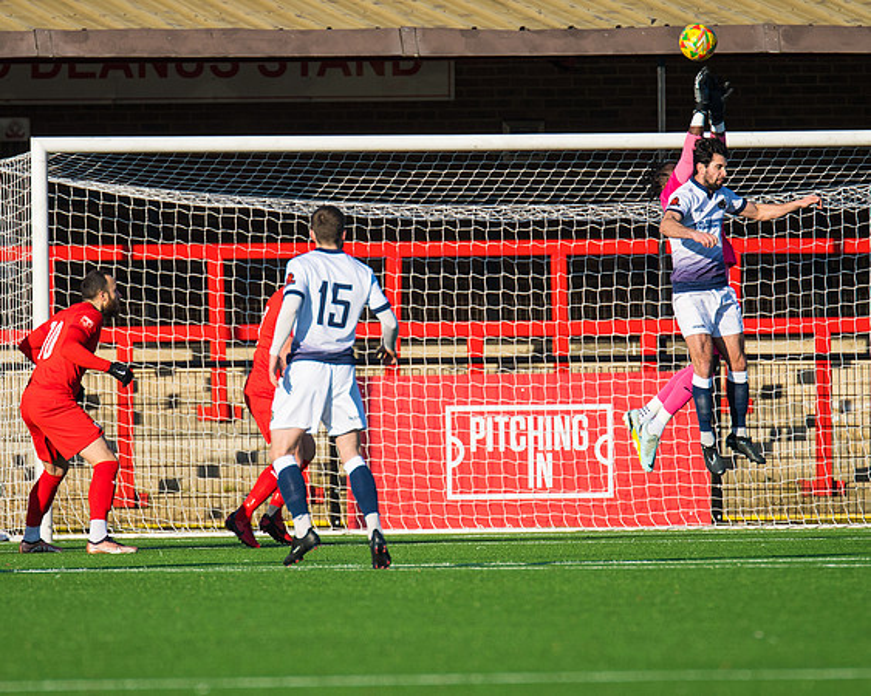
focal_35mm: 642
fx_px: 16542
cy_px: 348
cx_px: 419
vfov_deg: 2.4
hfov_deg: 3.0
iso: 400
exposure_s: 1/3200
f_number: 4
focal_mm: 380
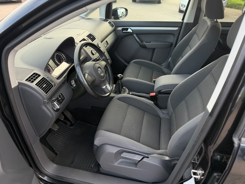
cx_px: 122
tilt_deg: -34.0
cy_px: 92
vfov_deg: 56.8
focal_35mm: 24
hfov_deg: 71.6
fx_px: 170
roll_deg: -0.4
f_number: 1.78
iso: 200
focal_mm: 6.76
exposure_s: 1/152
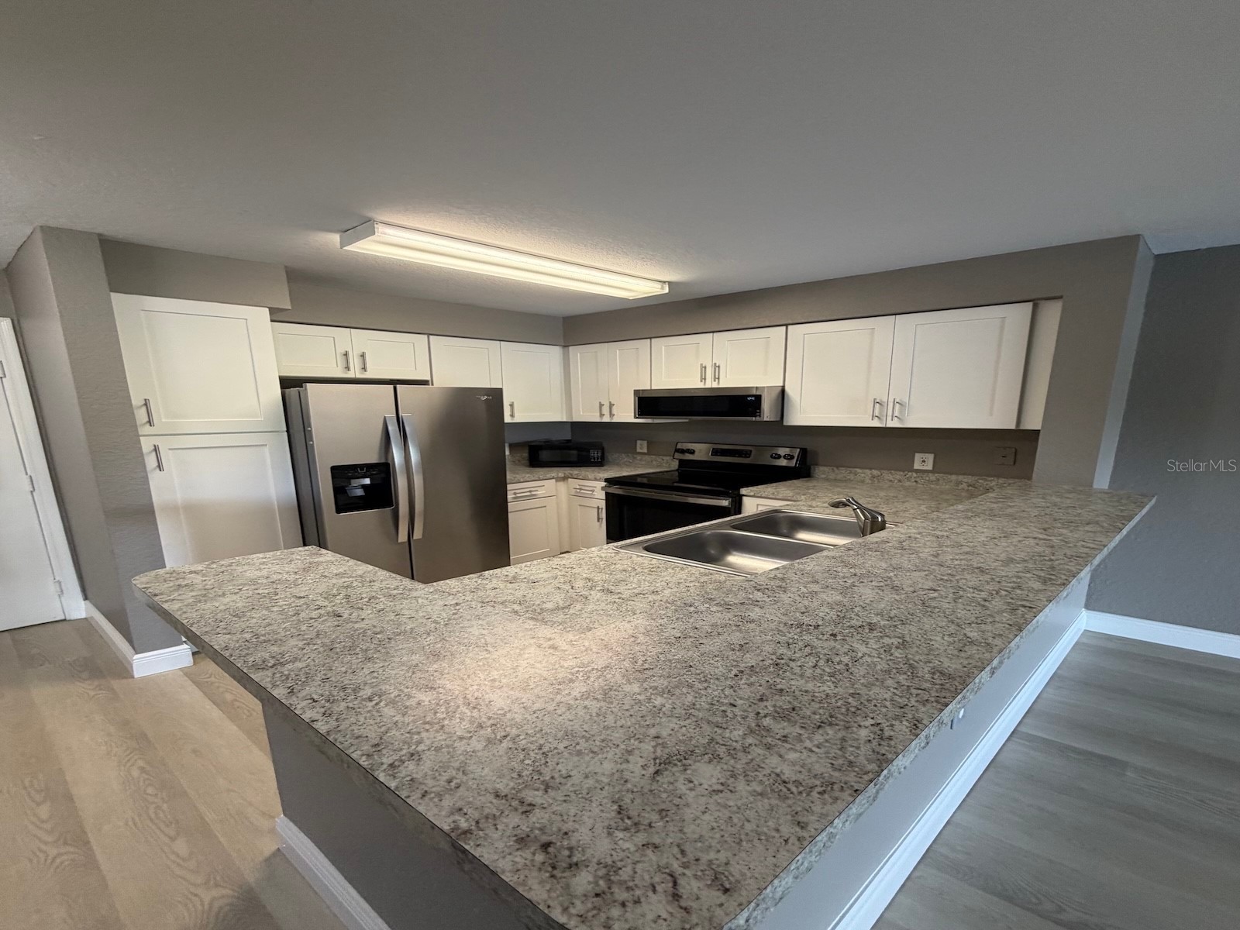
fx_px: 502
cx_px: 620
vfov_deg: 85.7
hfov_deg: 102.1
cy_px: 465
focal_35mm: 14
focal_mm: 2.22
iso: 200
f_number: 2.2
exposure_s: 1/60
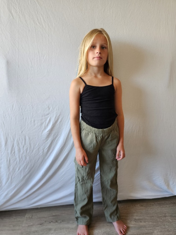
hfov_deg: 56.8
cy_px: 121
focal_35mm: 24
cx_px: 89
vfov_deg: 71.6
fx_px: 163
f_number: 1.8
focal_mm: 5.4
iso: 160
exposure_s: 1/100
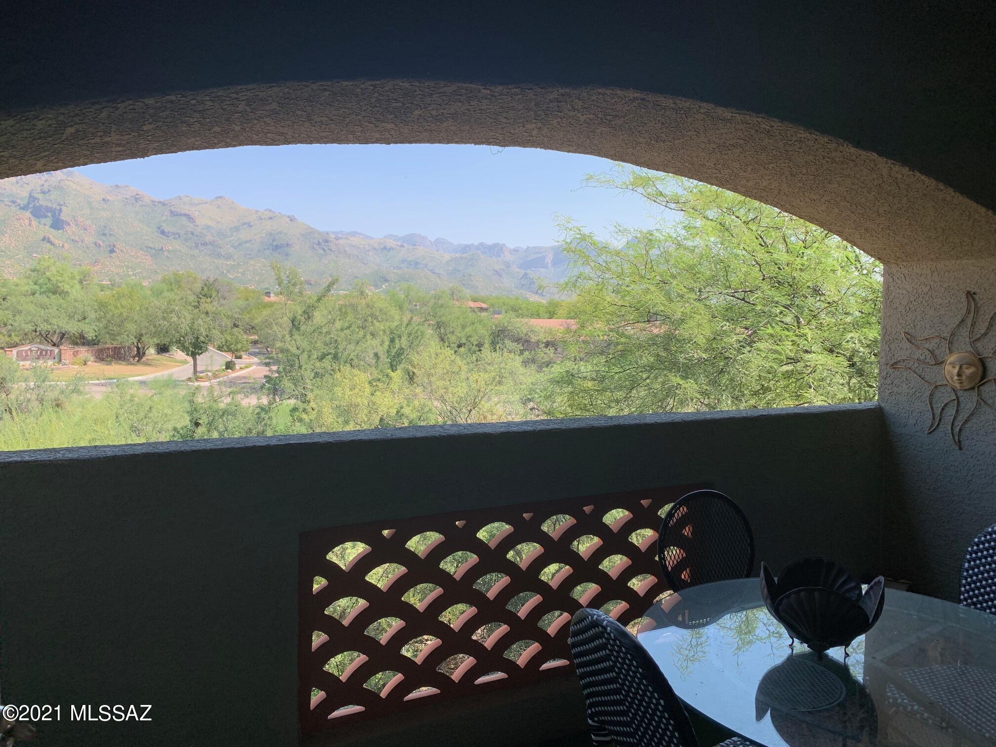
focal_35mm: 26
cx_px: 498
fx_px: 748
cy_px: 374
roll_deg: -1.6
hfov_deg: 67.3
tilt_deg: -4.0
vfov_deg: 53.1
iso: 25
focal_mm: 4.25
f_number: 1.8
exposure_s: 1/683
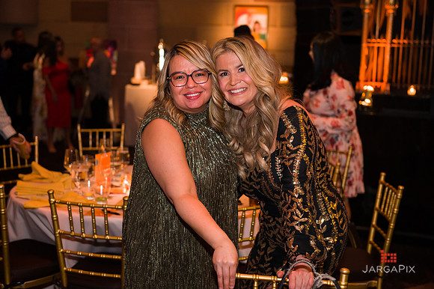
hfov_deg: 35.7
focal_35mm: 56
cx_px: 217
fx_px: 675
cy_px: 144
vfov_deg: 24.2
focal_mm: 56
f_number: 4
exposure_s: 1/200
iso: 1600
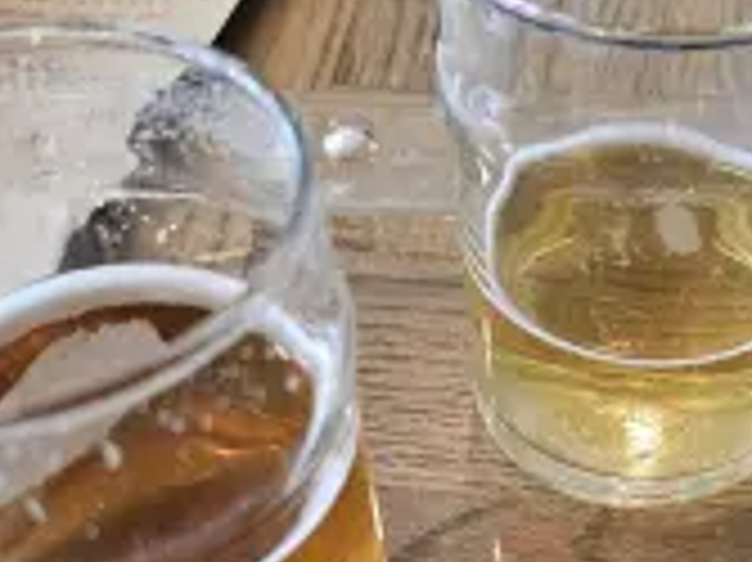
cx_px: 572
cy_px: 495
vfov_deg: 25.8
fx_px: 1194
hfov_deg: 34.2
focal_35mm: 55
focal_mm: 6.3
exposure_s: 1/60
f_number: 1.7
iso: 500
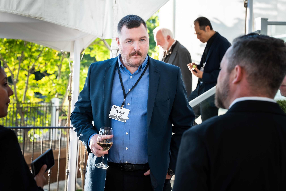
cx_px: 116
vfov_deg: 20.3
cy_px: 82
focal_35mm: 67
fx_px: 533
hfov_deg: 30.0
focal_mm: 55.9
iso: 200
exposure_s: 1/250
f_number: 4
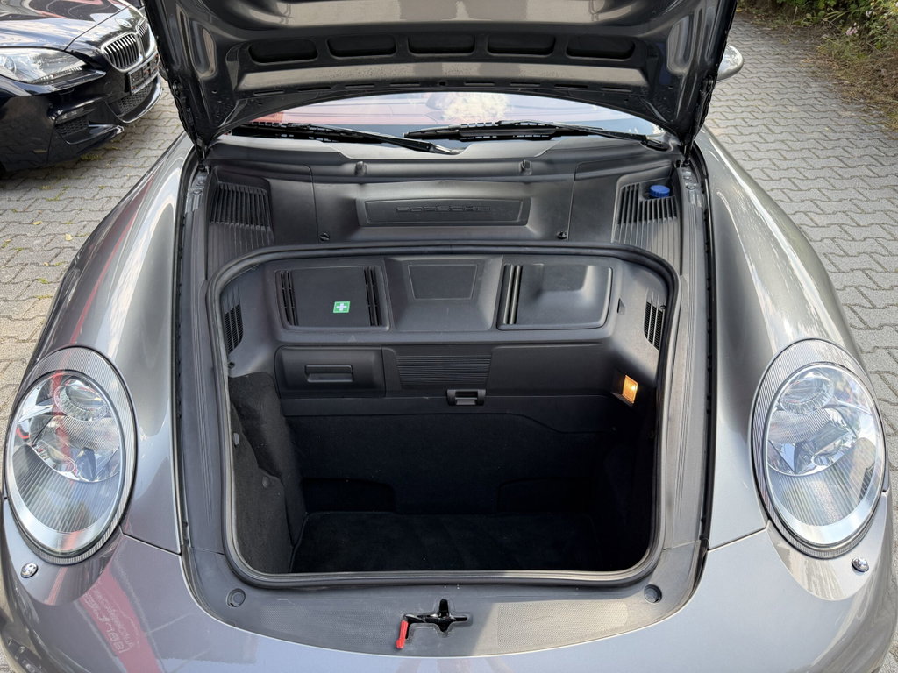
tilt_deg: -38.1
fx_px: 623
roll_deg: +1.7
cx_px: 449
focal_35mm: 24
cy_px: 336
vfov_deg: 56.8
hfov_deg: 71.6
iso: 100
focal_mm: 6.76
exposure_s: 1/510
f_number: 1.78
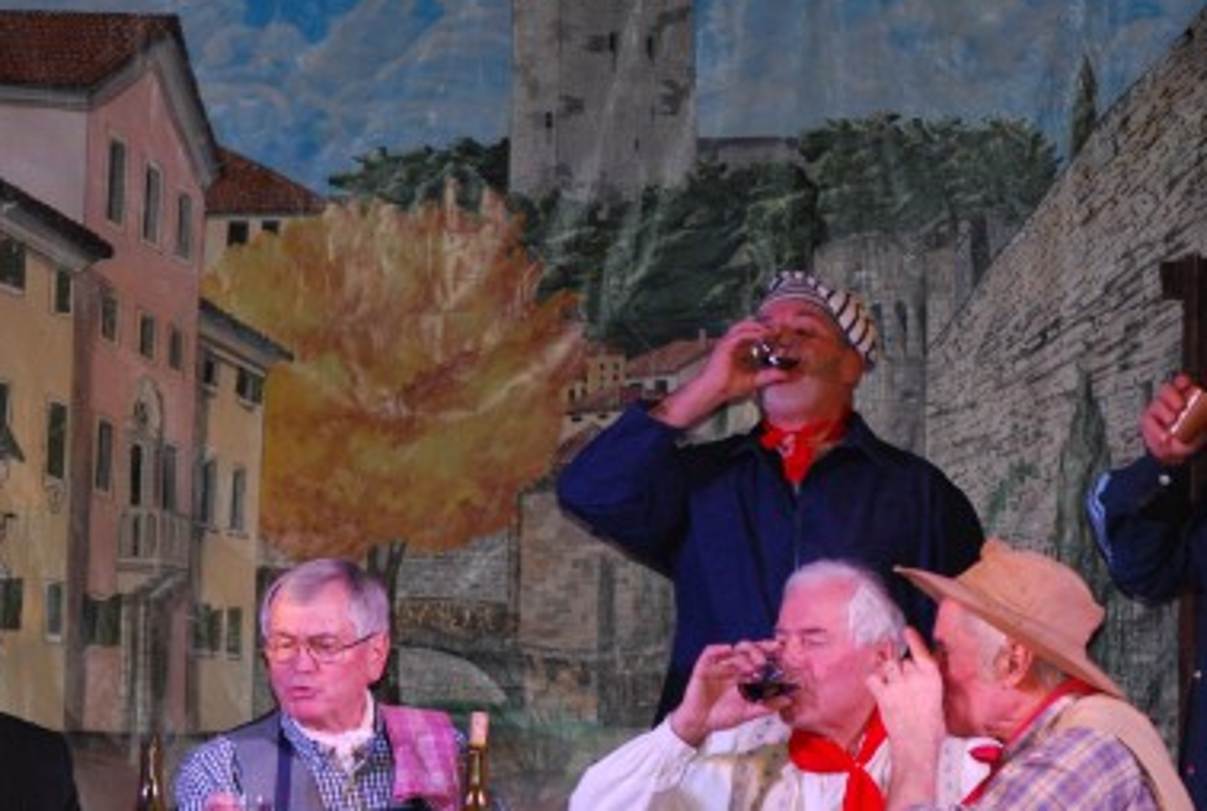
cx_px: 393
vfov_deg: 6.6
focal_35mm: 208
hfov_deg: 9.9
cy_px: 385
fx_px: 6990
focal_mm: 82
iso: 800
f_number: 5
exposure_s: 1/60
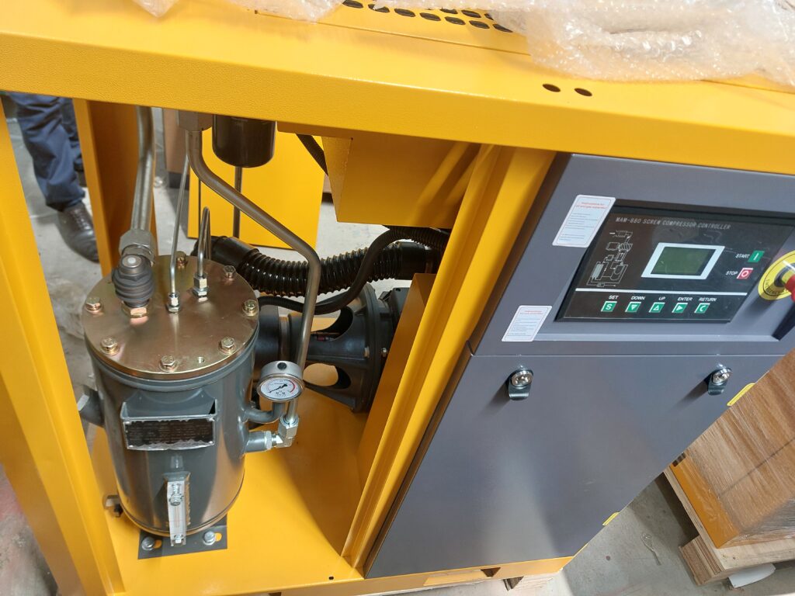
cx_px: 398
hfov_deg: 69.4
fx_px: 574
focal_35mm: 25
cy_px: 298
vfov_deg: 54.9
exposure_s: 1/50
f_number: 1.8
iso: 80
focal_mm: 5.23
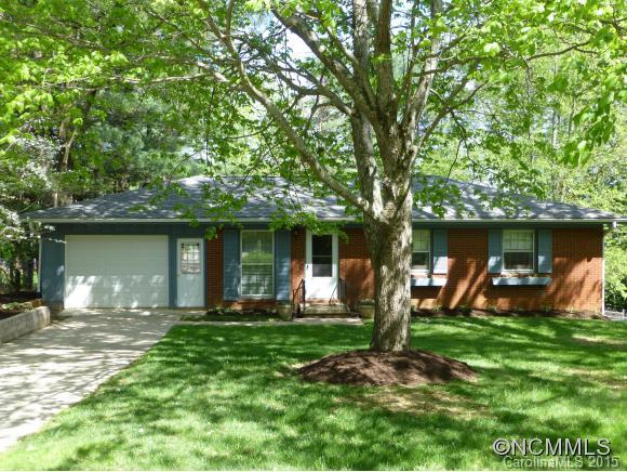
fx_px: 616
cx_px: 314
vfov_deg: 41.8
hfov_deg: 53.9
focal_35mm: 34
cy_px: 236
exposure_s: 1/160
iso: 100
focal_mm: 6.1
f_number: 3.7
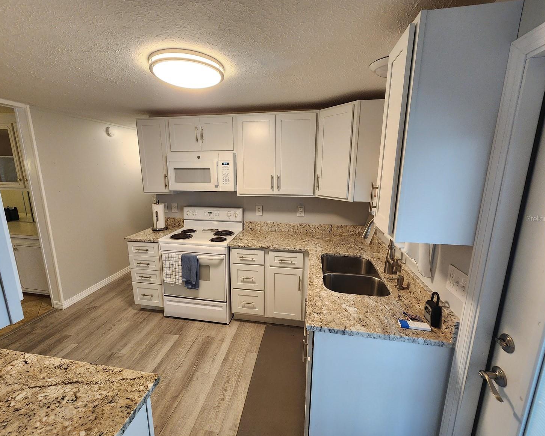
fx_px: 226
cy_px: 218
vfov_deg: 88.0
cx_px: 261
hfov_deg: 100.6
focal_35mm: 14
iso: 200
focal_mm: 2.2
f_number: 2.2
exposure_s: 1/60
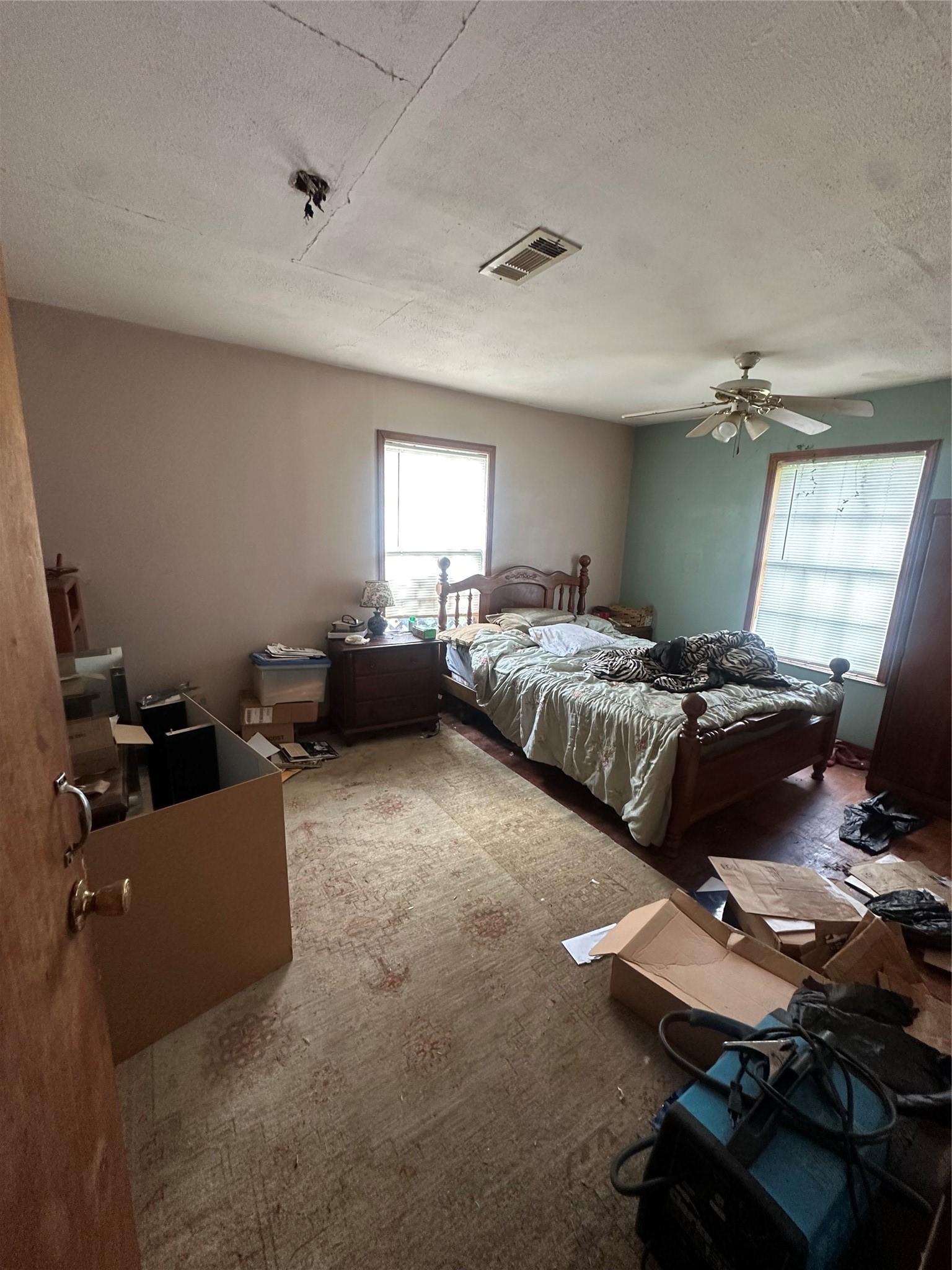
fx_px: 513
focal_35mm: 14
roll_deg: -3.3
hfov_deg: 85.7
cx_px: 476
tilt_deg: -10.9
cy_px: 635
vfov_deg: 102.1
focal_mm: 2.22
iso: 320
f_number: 2.2
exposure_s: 1/60
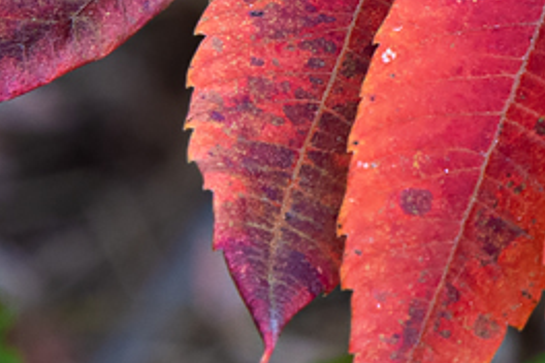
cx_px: 881
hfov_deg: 5.7
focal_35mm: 354
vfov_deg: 3.9
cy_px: 87
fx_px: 5359
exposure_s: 1/30
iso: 400
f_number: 8
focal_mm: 52
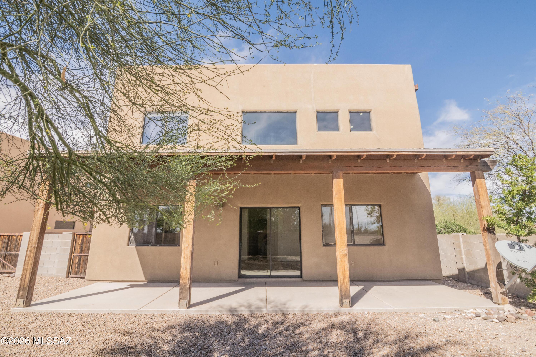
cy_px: 178
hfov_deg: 96.8
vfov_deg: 73.7
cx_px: 268
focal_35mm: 16
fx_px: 238
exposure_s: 1/250
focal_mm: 16
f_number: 22
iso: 800
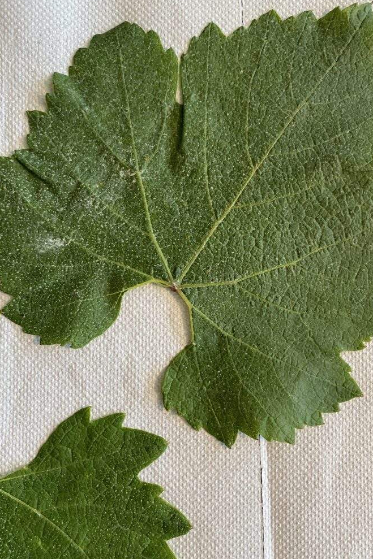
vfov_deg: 65.5
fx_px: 435
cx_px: 215
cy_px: 272
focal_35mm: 28
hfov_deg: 46.2
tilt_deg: -86.5
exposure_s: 1/52
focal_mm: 4.25
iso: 200
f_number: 1.8
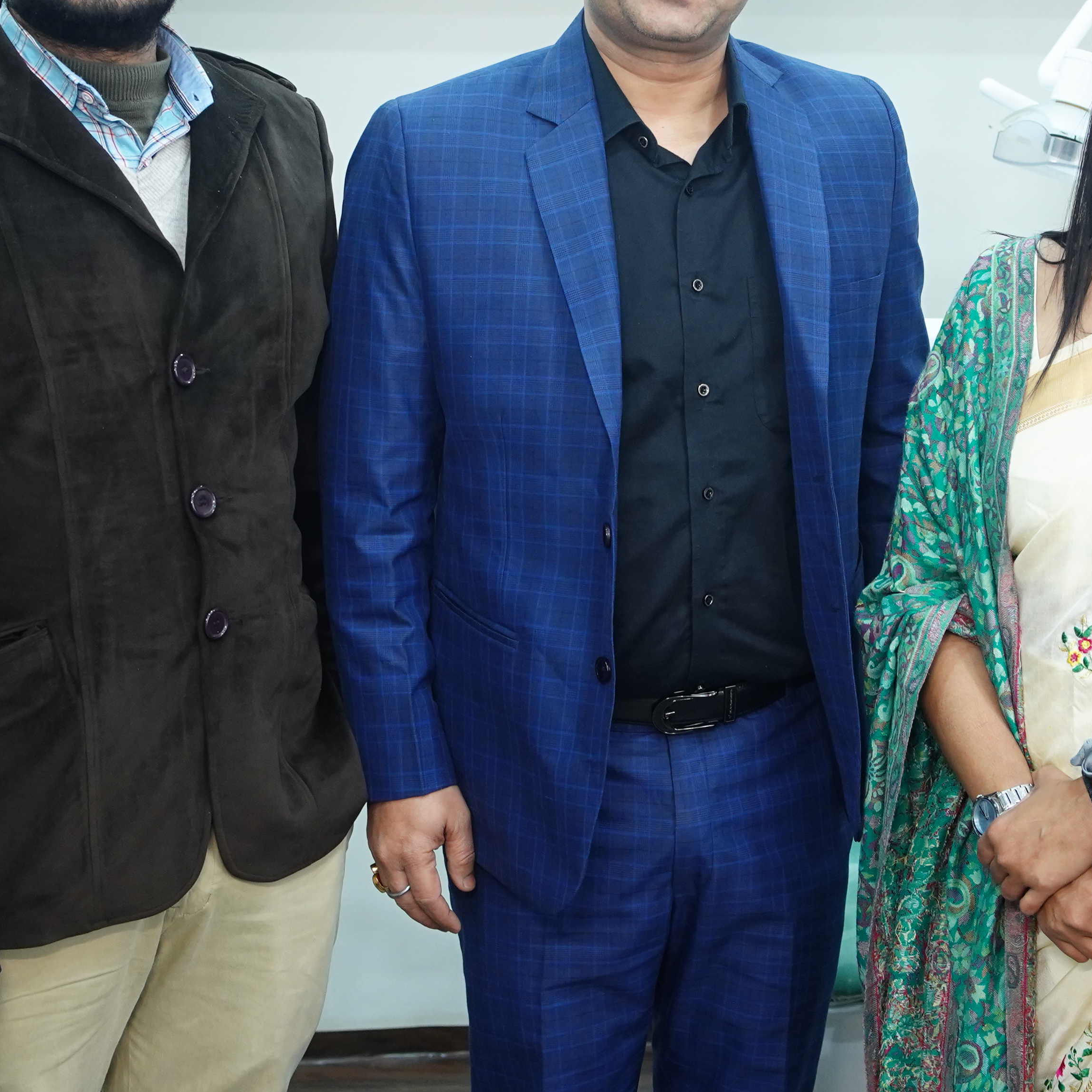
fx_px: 2784
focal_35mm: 78
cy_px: 336
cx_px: 667
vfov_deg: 22.1
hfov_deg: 22.2
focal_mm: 35
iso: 1600
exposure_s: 1/100
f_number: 5
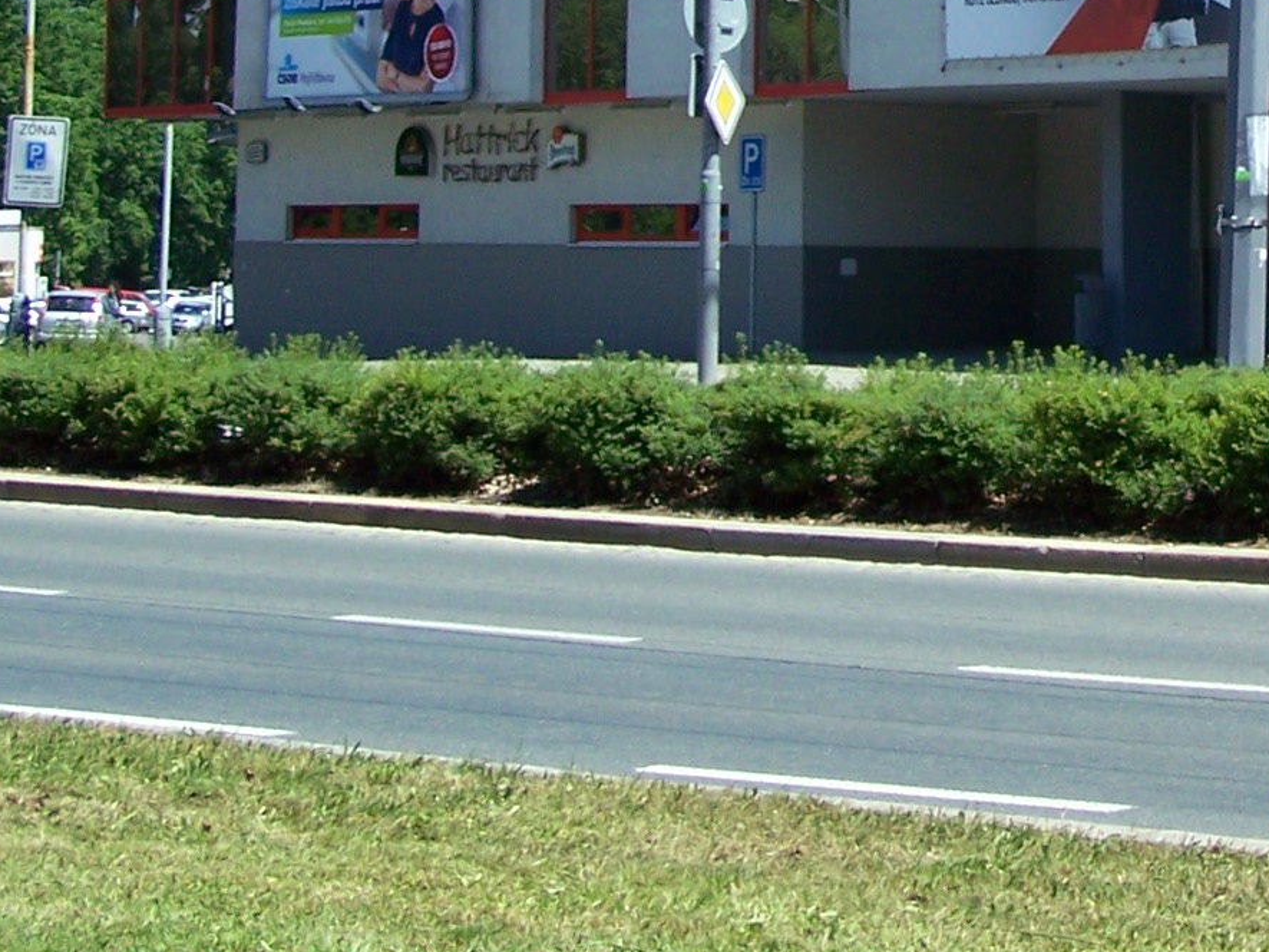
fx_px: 4583
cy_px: -113
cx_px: 1375
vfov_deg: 11.7
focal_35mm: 125
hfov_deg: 15.4
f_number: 3
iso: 80
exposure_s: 1/1000
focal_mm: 8
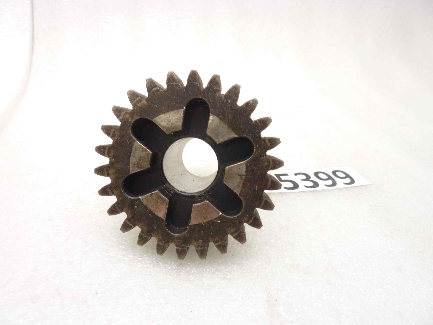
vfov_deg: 54.9
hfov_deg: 69.4
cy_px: 162
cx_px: 216
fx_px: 313
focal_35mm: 25
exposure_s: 1/10
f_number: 3.3
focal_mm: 4.1
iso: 80
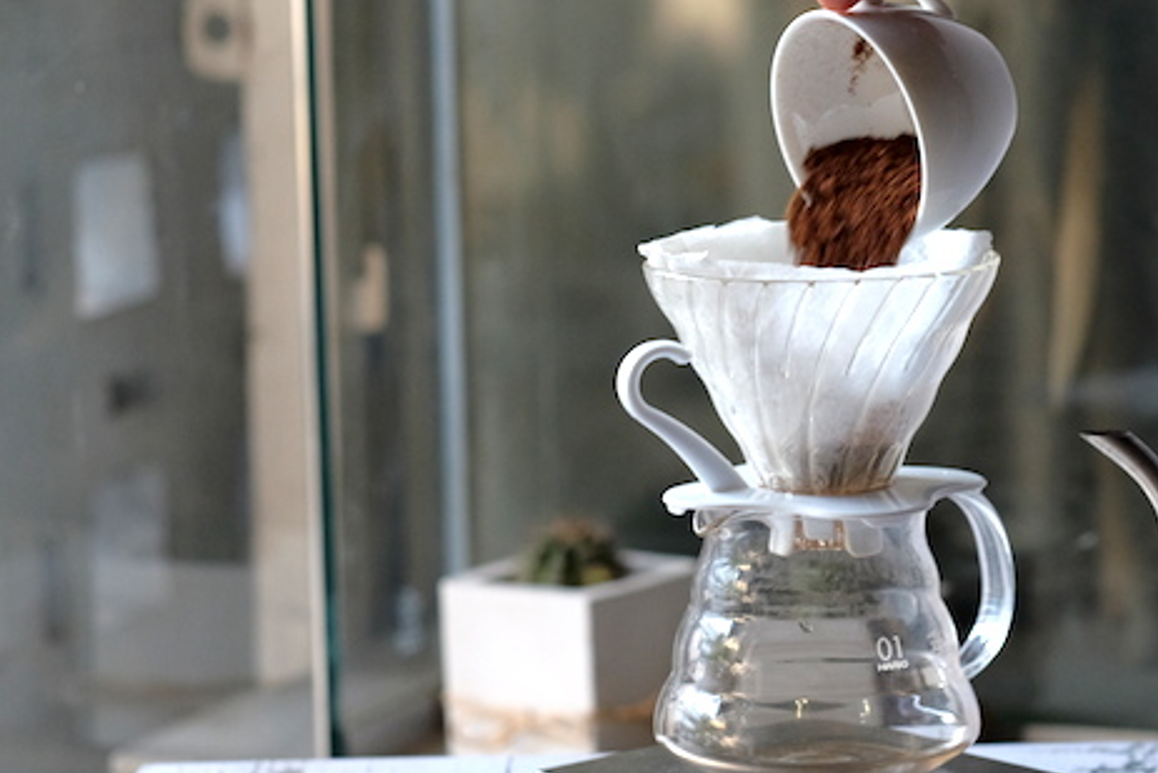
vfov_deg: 9.5
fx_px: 4665
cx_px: 880
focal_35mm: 145
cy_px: 404
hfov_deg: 14.1
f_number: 2.8
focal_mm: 56
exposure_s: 1/100
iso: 800
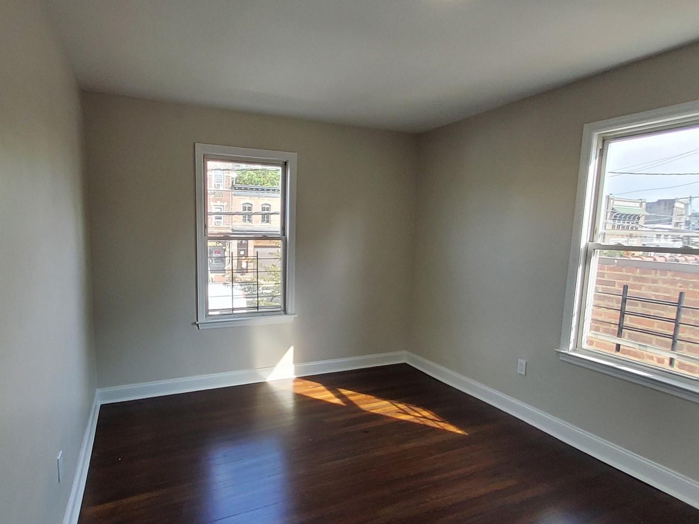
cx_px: 315
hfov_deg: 84.4
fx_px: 384
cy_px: 278
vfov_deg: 68.6
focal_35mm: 19
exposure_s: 1/119
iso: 64
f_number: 2.2
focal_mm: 1.13
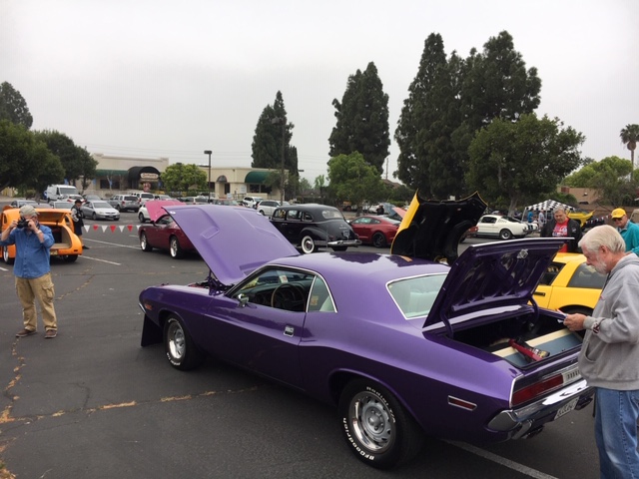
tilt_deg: -5.1
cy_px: 240
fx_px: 535
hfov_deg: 61.7
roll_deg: -2.6
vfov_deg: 48.2
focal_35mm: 29
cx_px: 320
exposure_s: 1/545
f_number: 2.2
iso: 25
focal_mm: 4.15
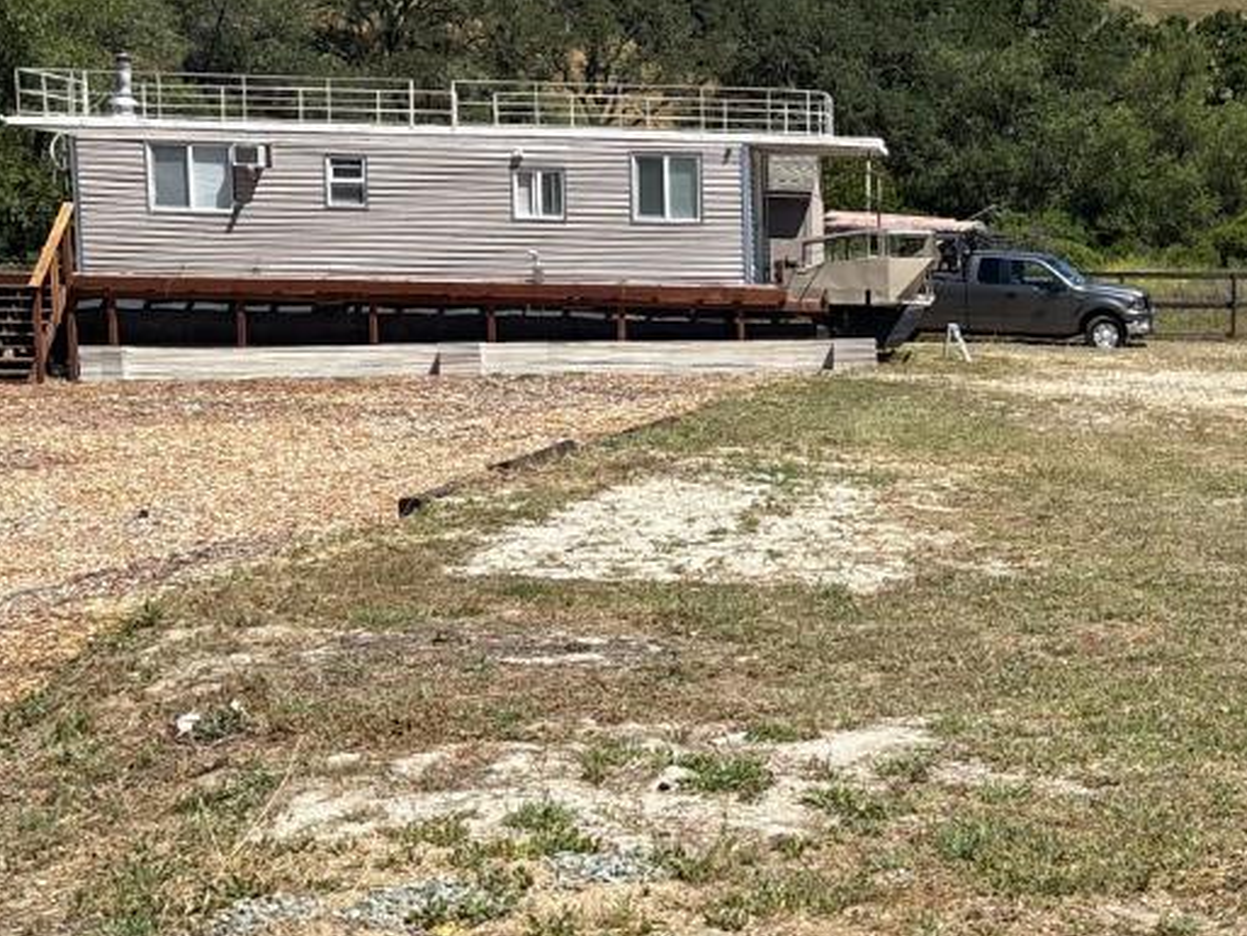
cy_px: 680
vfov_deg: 19.3
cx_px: 1259
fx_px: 2738
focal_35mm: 76
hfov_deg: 24.4
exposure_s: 1/4065
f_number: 1.6
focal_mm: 5.96
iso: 50
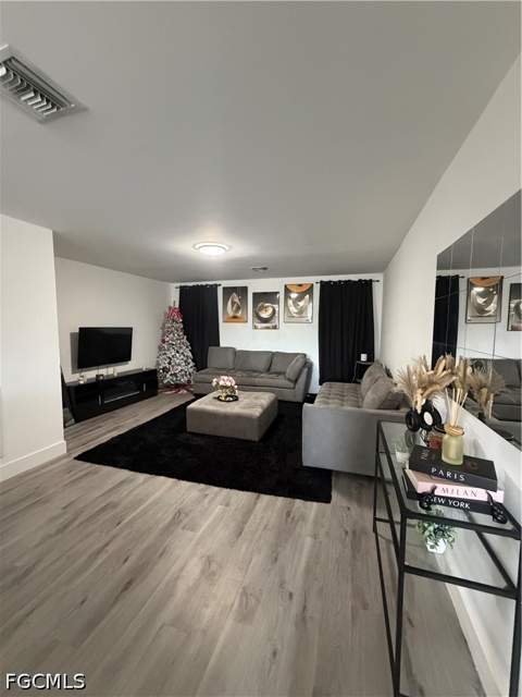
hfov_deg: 85.7
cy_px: 348
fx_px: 281
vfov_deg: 102.1
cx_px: 261
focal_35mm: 14
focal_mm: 2.22
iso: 800
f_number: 2.2
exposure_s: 1/60
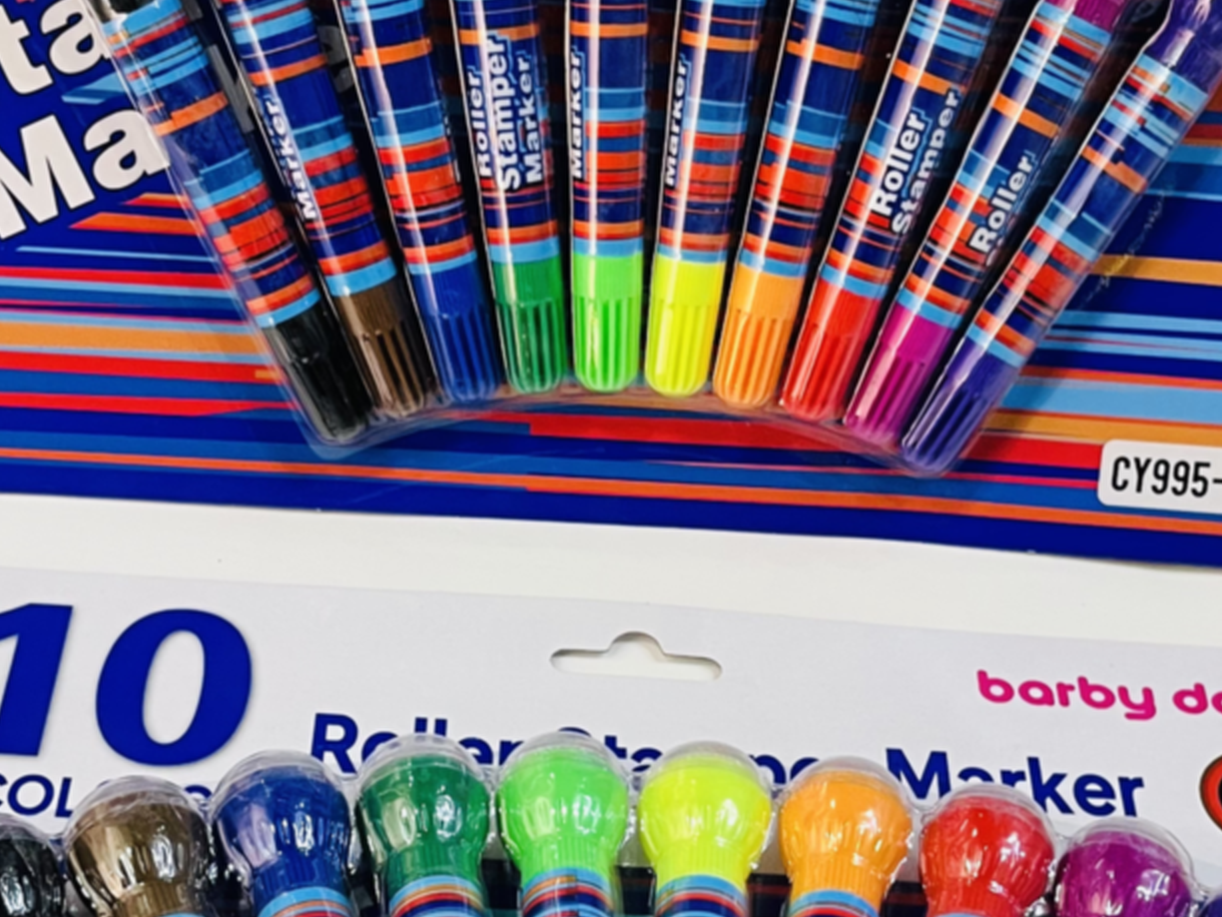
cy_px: 675
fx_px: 2401
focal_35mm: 68
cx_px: 655
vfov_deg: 21.5
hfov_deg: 28.6
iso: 125
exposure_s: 1/50
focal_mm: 5.1
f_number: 1.6
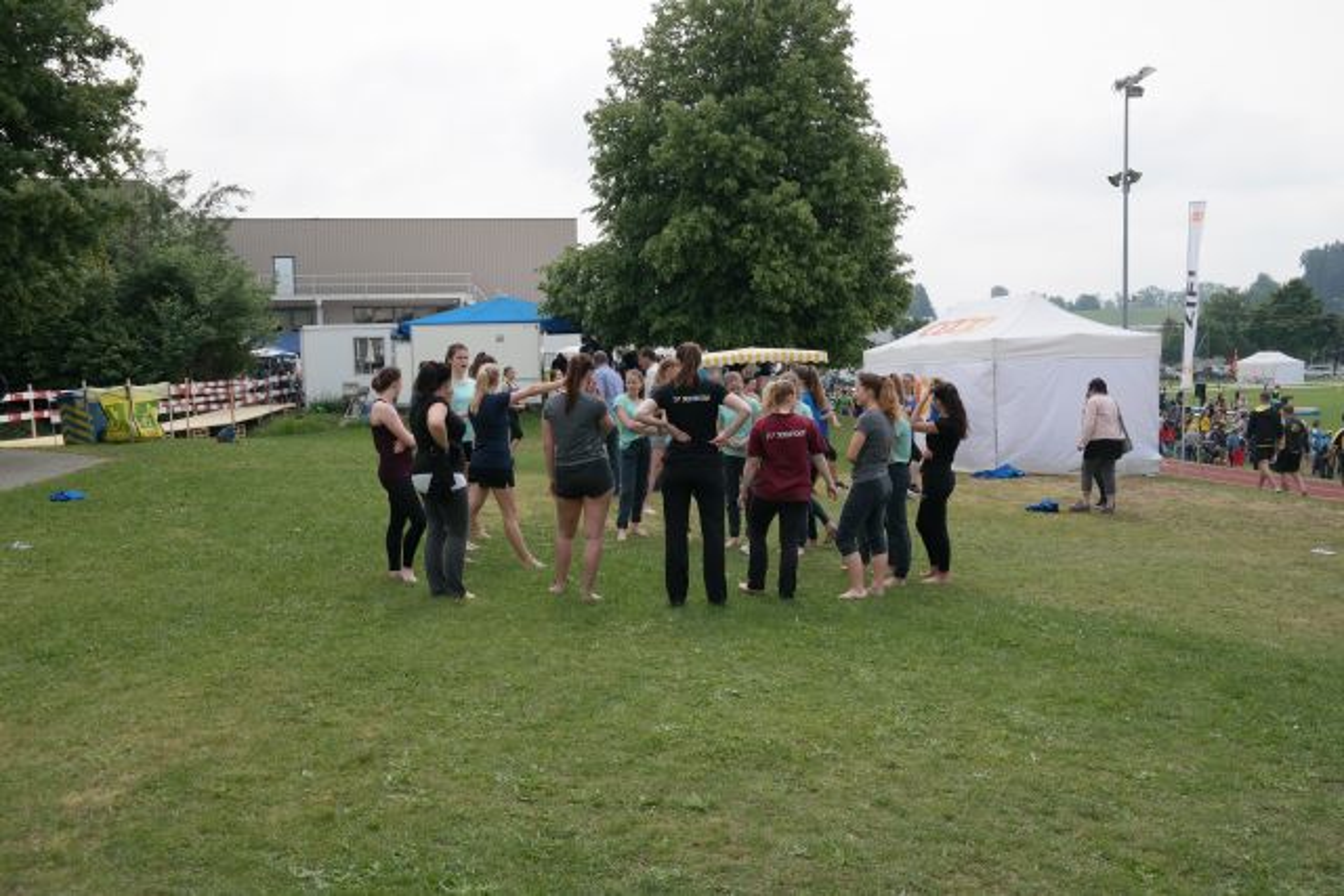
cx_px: 672
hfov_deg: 57.2
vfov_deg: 40.0
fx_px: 1232
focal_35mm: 33
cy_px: 448
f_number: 7.1
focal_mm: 22
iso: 200
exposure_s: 1/320
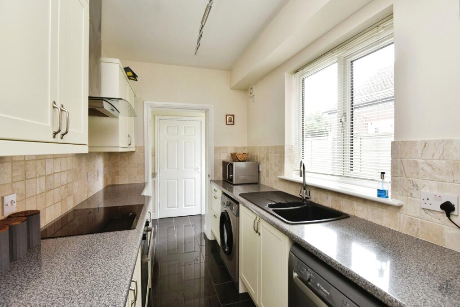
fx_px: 204
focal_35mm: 16
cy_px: 154
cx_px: 230
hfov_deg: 96.7
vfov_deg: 73.8
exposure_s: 1/20
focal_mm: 16
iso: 400
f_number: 7.1
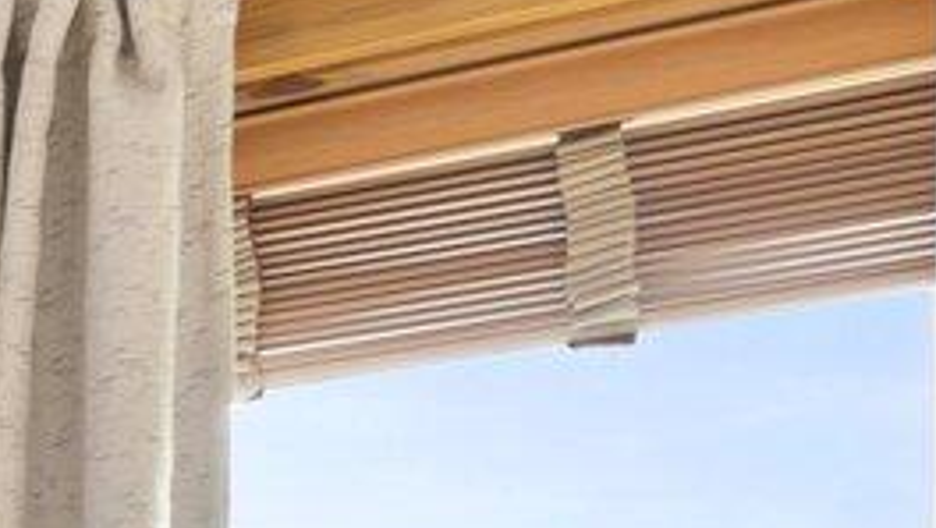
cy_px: 1572
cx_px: -2344
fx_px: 3229
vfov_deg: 8.0
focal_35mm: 130
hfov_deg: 9.5
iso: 64
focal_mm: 16
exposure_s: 1.3
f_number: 9
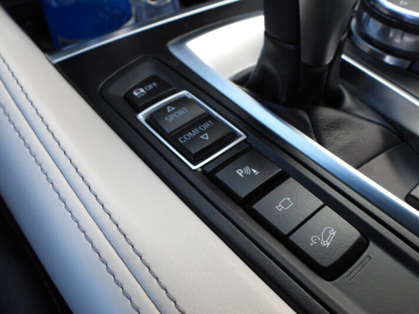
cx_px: 210
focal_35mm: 30
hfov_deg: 60.0
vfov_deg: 46.8
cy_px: 157
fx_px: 363
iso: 100
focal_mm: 5.4
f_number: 3.2
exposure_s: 1/50
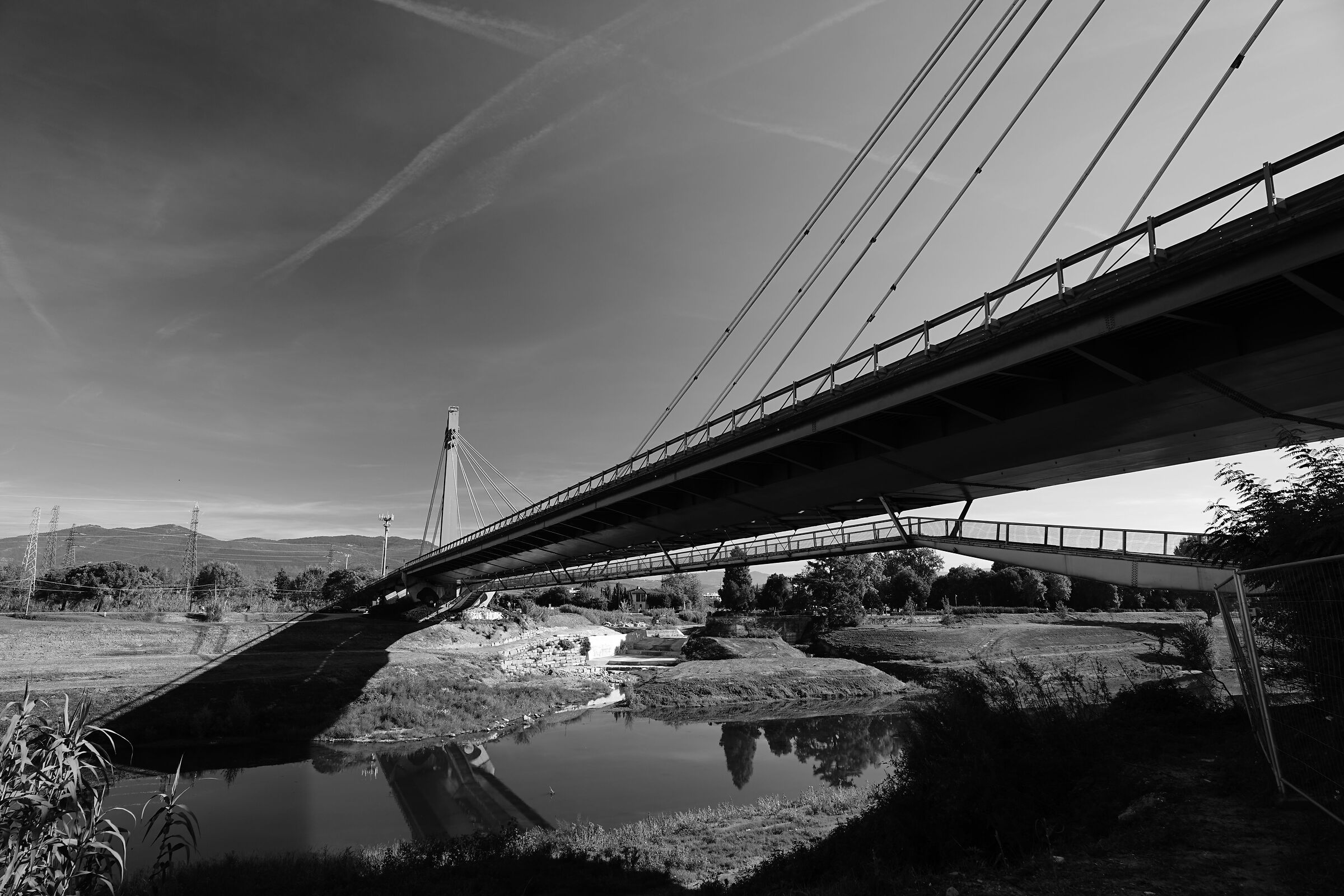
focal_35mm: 20
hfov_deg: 84.0
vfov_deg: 61.9
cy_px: 448
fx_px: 747
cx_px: 672
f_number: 6.3
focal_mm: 20
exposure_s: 1/80
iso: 80
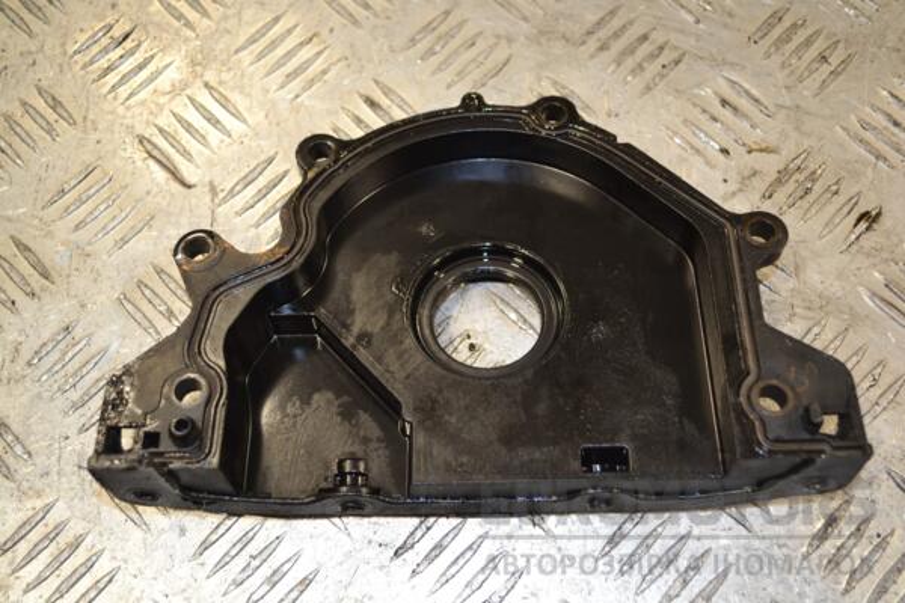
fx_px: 1056
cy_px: 302
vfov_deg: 31.9
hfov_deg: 46.4
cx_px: 452
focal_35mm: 42
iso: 320
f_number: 4.5
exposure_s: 1/125
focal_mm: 28
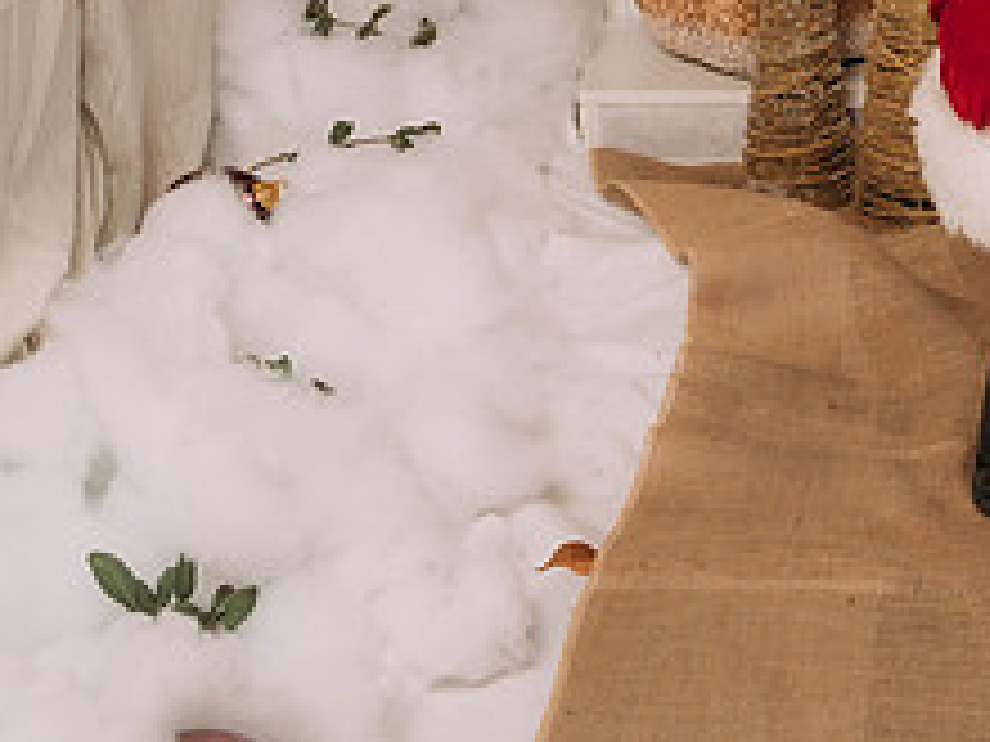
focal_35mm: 100
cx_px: 1062
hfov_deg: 18.9
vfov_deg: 14.3
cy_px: -176
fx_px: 2860
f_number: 5.6
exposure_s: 1/100
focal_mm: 35
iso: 100
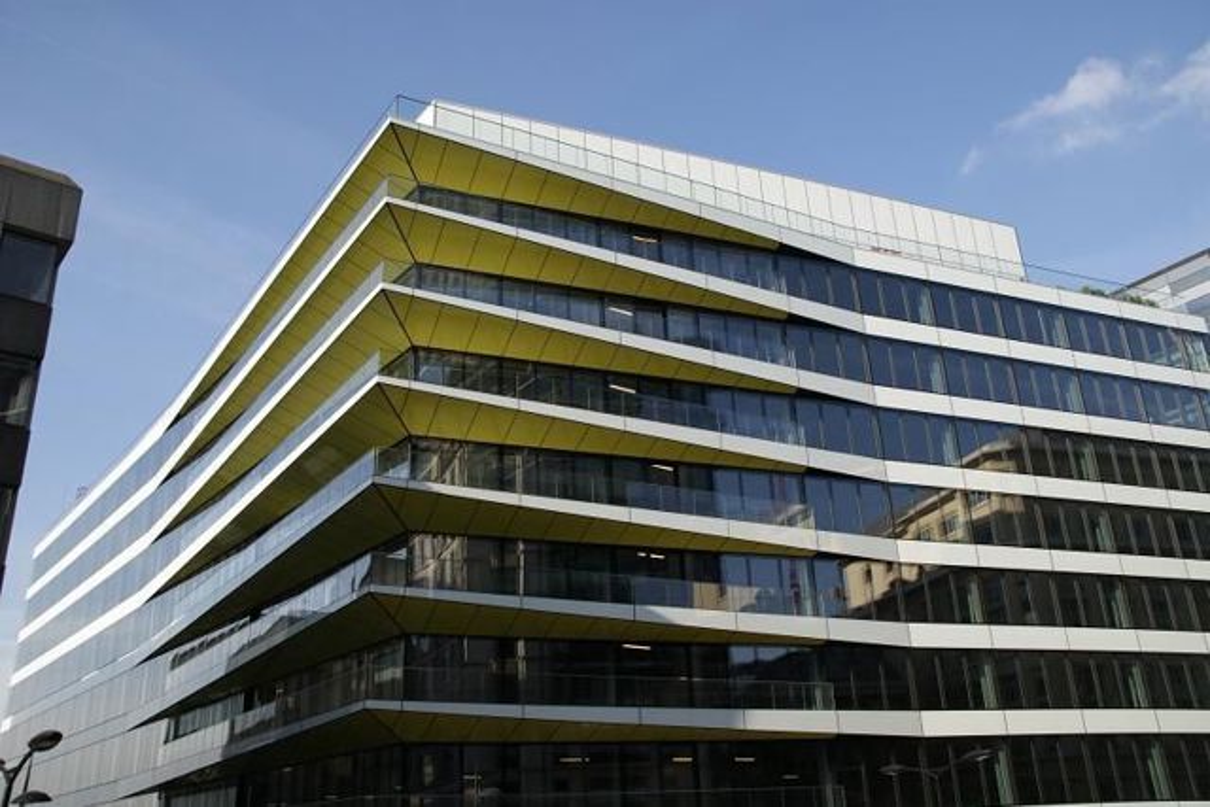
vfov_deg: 40.0
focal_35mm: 33
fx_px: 1109
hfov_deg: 57.2
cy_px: 404
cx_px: 605
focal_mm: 22
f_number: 10
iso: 100
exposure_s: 1/100
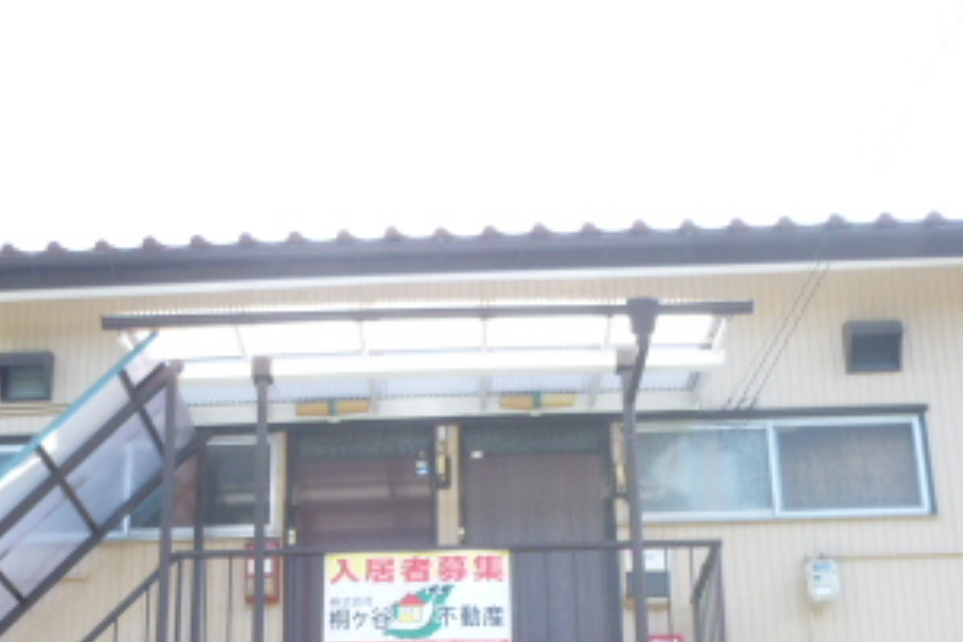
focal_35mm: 55
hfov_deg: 36.2
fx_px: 1471
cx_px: 400
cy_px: 715
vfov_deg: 23.1
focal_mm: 4.5
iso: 100
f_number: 3.1
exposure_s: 1/160
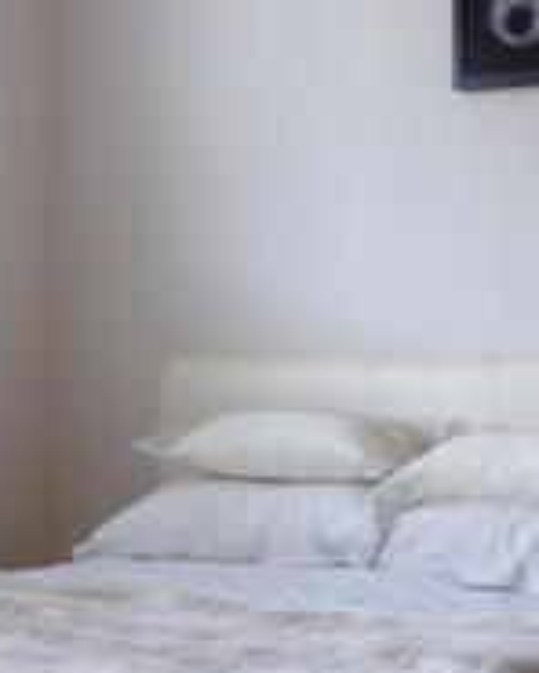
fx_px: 1476
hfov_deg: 20.3
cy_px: 417
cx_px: 493
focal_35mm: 74
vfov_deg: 25.7
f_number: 3
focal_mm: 4.3
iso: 200
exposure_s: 1/18
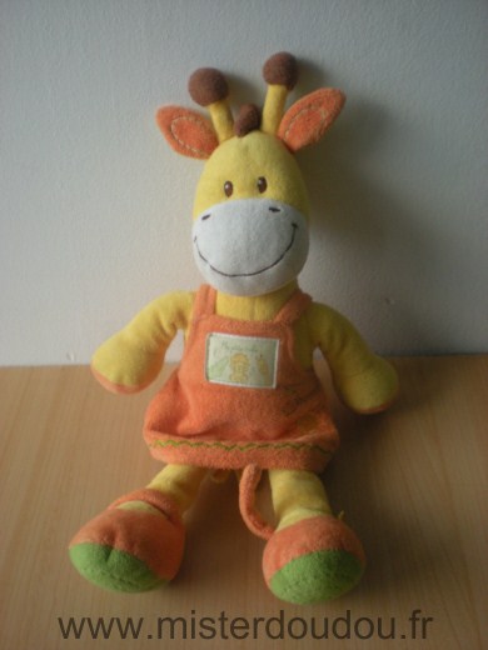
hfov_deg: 37.7
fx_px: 714
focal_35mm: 38
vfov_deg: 49.0
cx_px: 244
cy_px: 325
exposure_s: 1/34.4
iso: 200
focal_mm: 6.3
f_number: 3.1
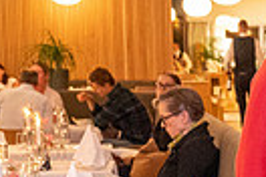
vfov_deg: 8.0
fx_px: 1234
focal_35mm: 167
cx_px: 492
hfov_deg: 11.4
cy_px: 306
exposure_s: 1/60
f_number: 4
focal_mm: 38
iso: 6400
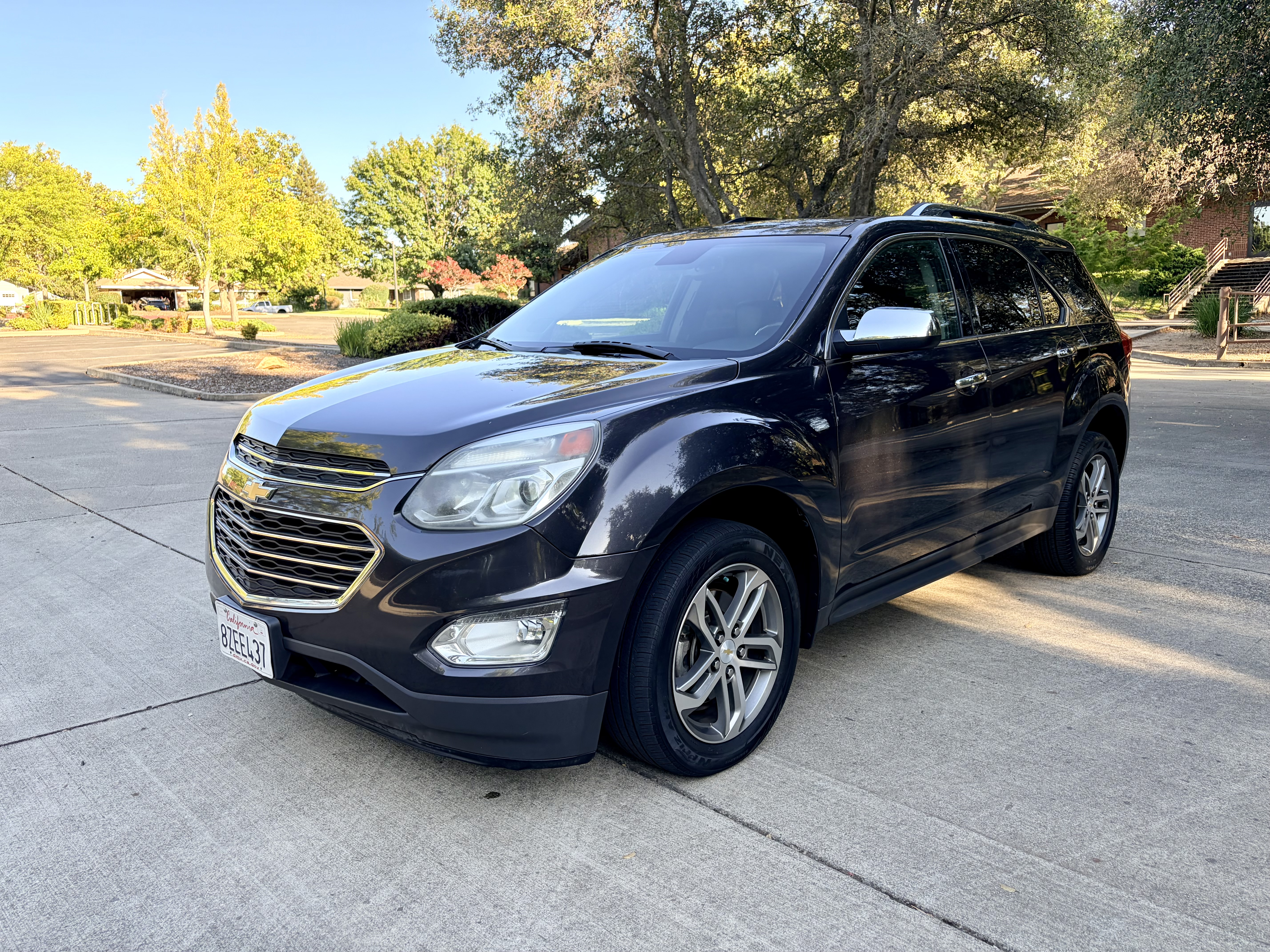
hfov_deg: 67.3
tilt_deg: -7.5
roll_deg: +2.8
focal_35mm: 26
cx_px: 635
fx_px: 954
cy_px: 476
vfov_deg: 53.1
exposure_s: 1/286
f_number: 1.6
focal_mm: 5.96
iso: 50
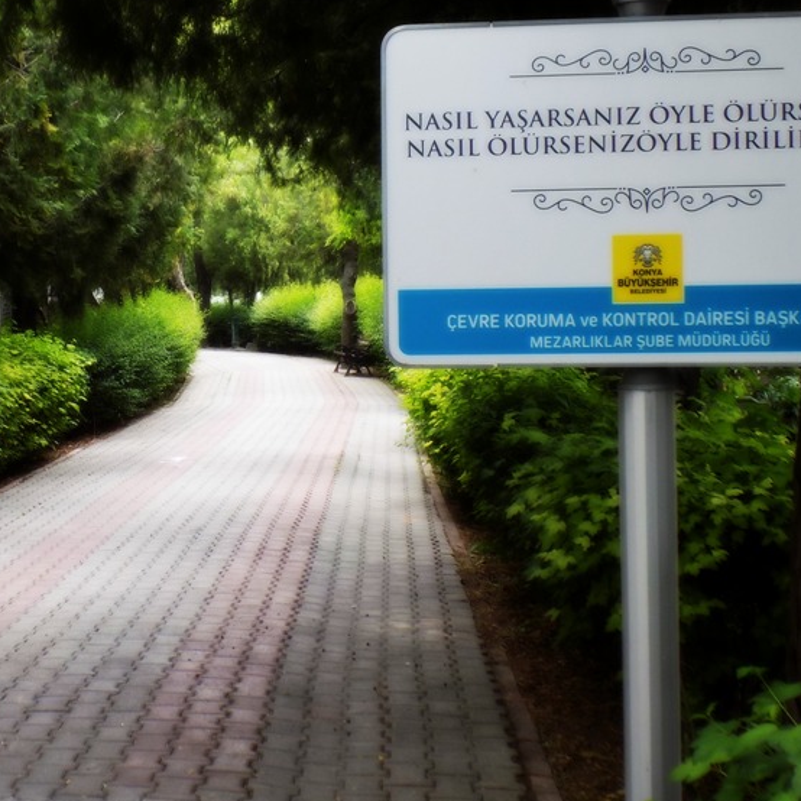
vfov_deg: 25.6
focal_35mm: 67
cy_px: 302
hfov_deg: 25.3
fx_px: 1754
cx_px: 172
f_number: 3.6
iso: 80
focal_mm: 7.3
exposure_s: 1/50
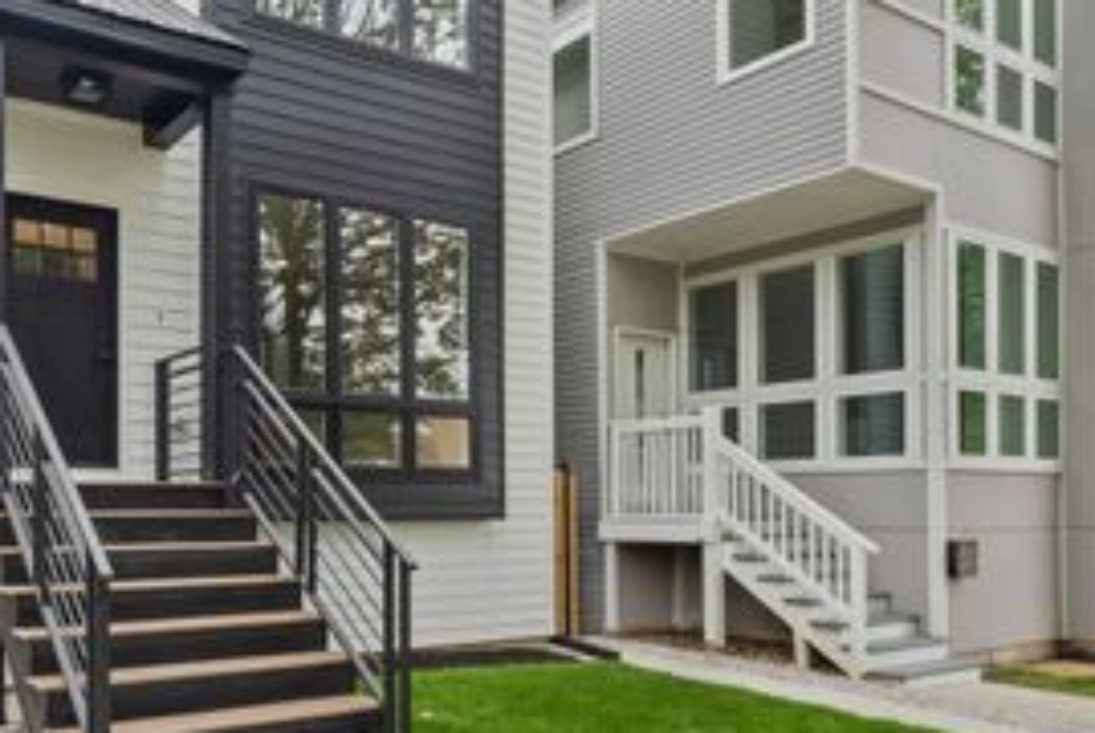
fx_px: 792
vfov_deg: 48.6
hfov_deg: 66.4
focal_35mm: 26
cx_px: 322
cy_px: 226
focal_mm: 14
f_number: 11
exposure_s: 1/10
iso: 125
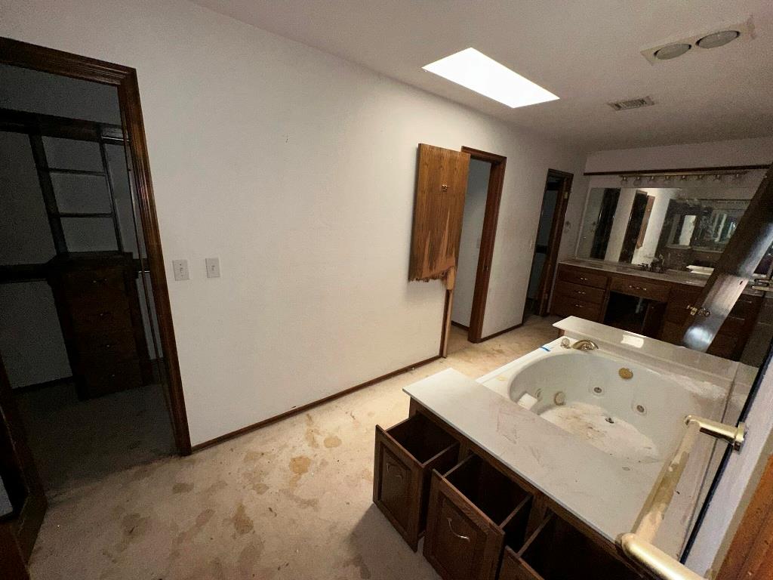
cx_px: 386
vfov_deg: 85.7
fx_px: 313
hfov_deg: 102.1
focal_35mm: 14
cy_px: 290
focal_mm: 2.22
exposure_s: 1/60
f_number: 2.2
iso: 160
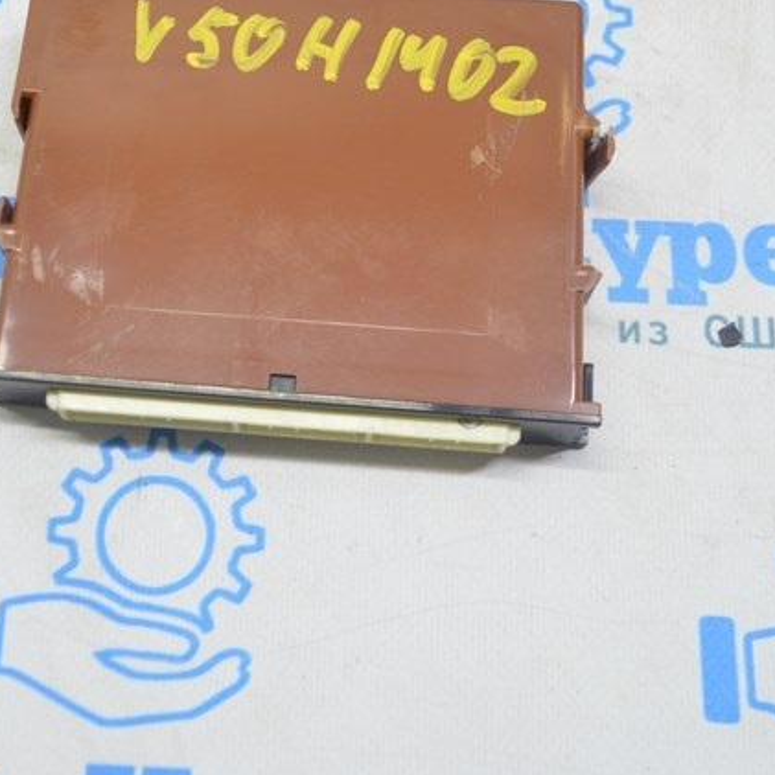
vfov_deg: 27.2
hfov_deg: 27.5
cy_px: 154
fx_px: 1570
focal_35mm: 62
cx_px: 252
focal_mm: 20
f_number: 3.5
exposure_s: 1/40
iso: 400
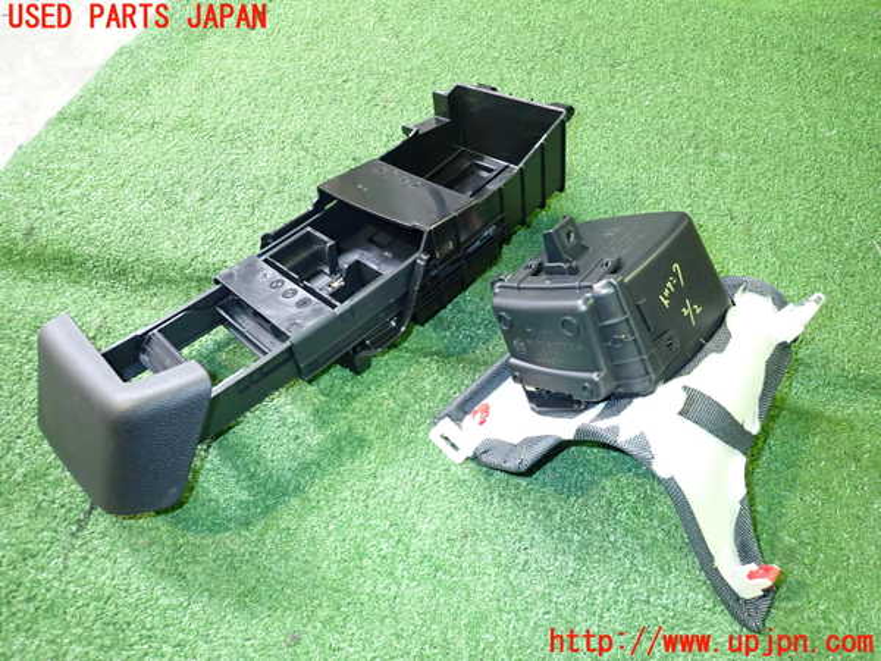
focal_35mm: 25
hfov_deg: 69.4
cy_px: 330
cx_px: 440
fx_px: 636
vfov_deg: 54.9
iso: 500
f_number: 2
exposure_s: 1/30
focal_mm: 4.5
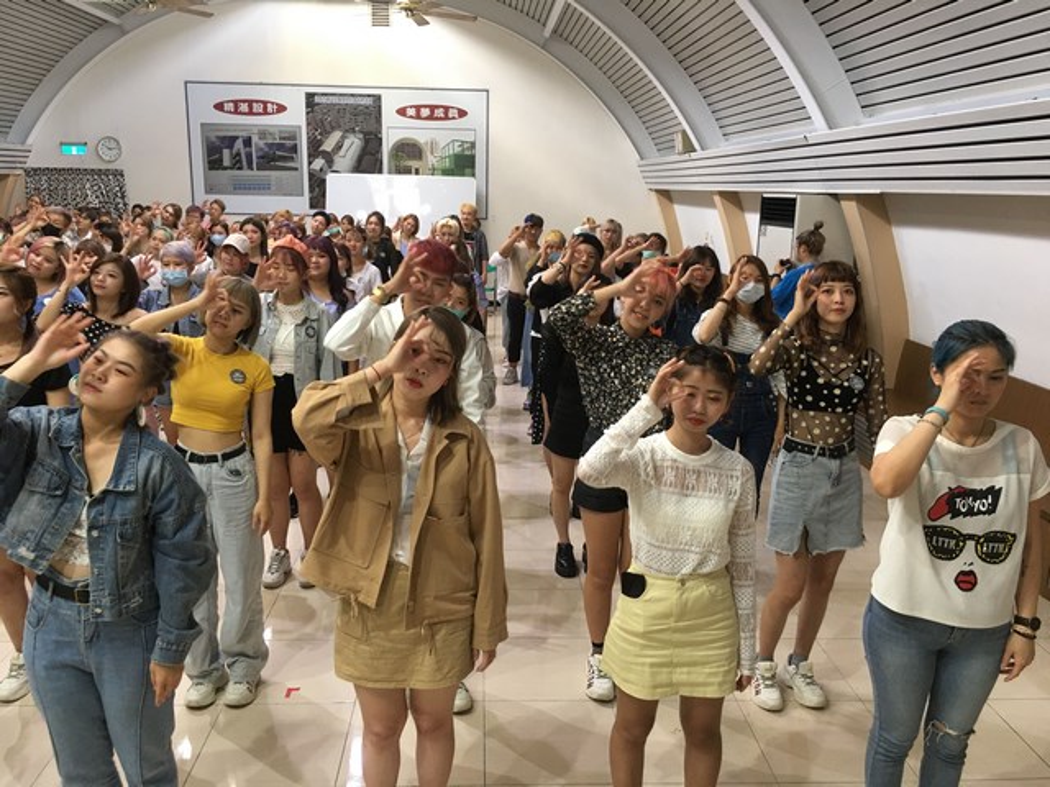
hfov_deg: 61.7
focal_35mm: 29
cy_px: 394
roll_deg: -0.8
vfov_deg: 48.2
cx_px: 525
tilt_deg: -11.8
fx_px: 880
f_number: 2.2
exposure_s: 1/15
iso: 40
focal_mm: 4.15
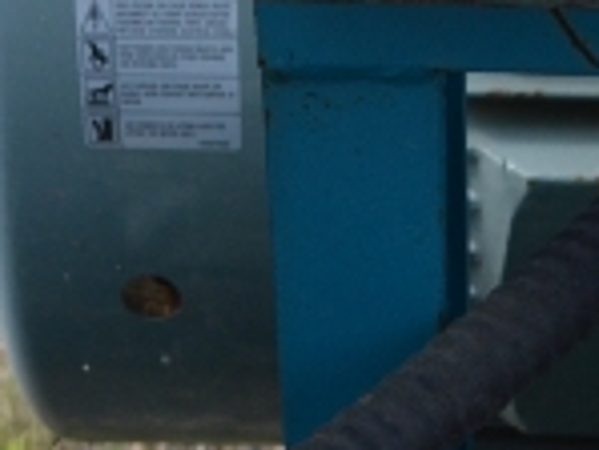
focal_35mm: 193
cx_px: 611
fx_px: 3342
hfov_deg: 10.2
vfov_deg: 7.0
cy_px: 1324
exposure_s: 1/200
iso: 100
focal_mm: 20
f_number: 7.1
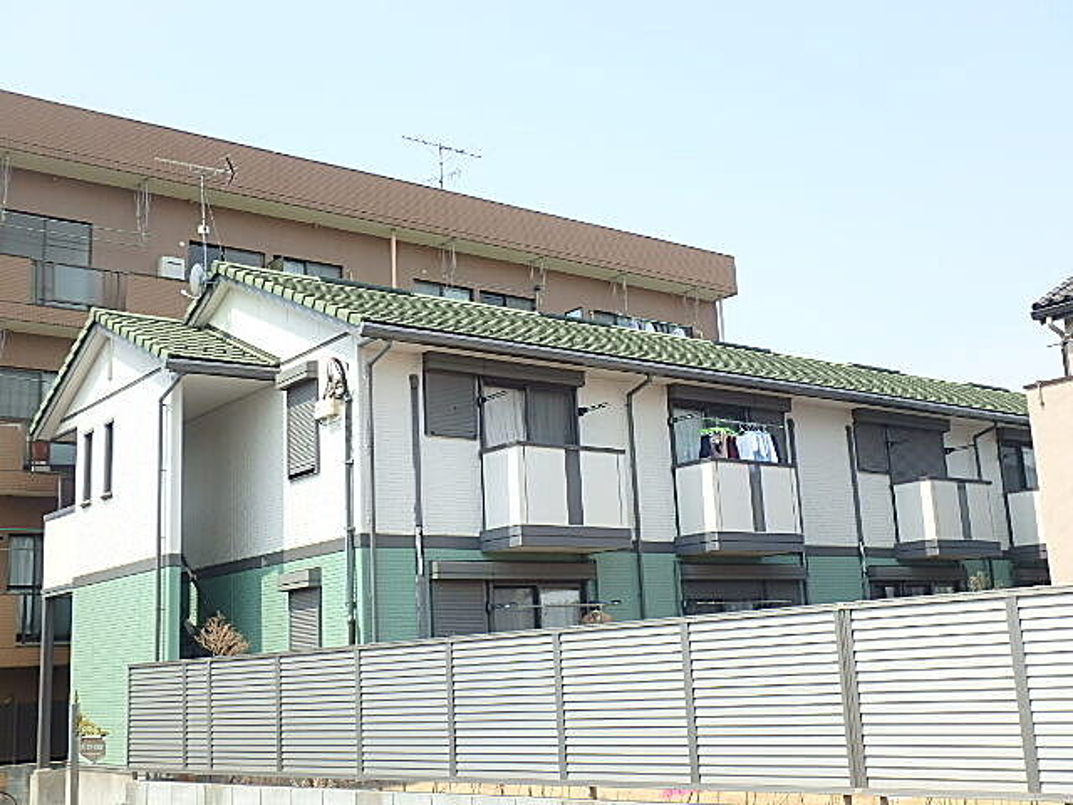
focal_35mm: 39
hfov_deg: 47.9
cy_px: 402
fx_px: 1209
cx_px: 536
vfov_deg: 36.8
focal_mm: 6.9
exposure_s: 1/320
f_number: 5.1
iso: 125
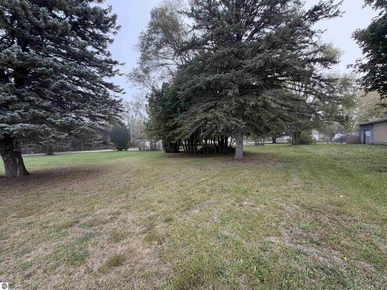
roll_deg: +2.0
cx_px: 194
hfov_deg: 102.1
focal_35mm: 14
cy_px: 145
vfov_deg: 85.7
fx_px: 157
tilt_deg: -1.5
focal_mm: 2.22
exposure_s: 1/121
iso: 64
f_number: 2.2
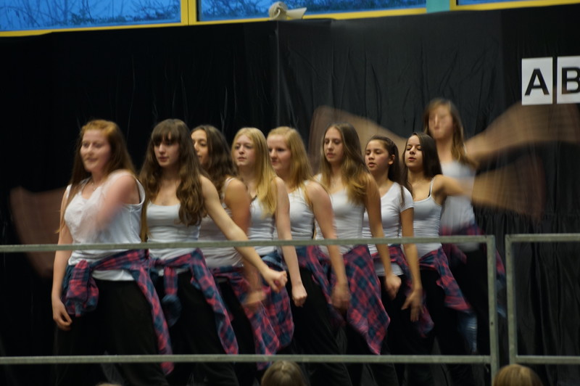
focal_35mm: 180
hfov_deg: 11.4
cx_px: 290
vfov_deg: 7.6
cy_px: 193
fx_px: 2898
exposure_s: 1/15
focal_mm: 120
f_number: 5.6
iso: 400
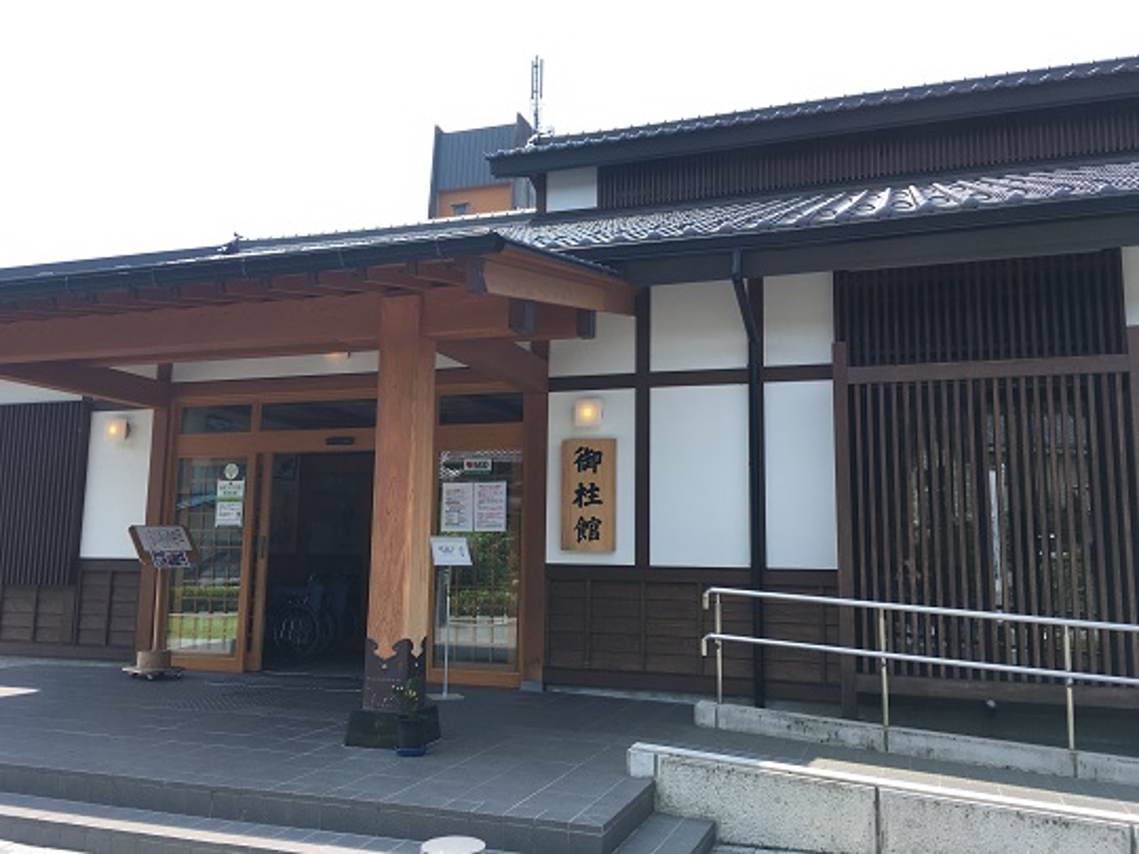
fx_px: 954
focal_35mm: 29
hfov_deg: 61.7
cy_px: 427
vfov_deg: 48.2
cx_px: 570
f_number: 2.2
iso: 25
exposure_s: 1/427
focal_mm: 4.15
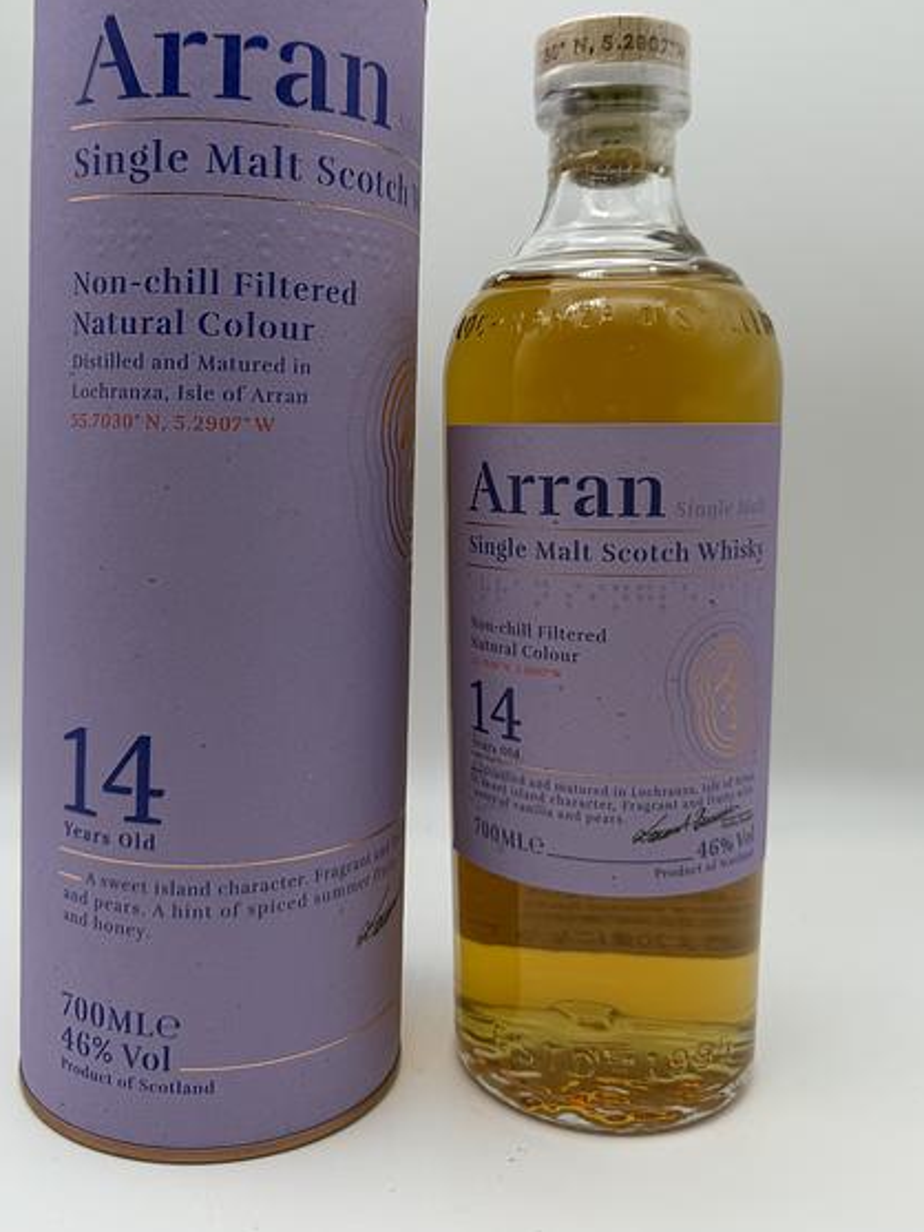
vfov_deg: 57.7
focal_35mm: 31
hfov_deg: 45.4
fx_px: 1103
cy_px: 467
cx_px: 413
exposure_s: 1/318
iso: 80
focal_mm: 6.76
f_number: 1.78
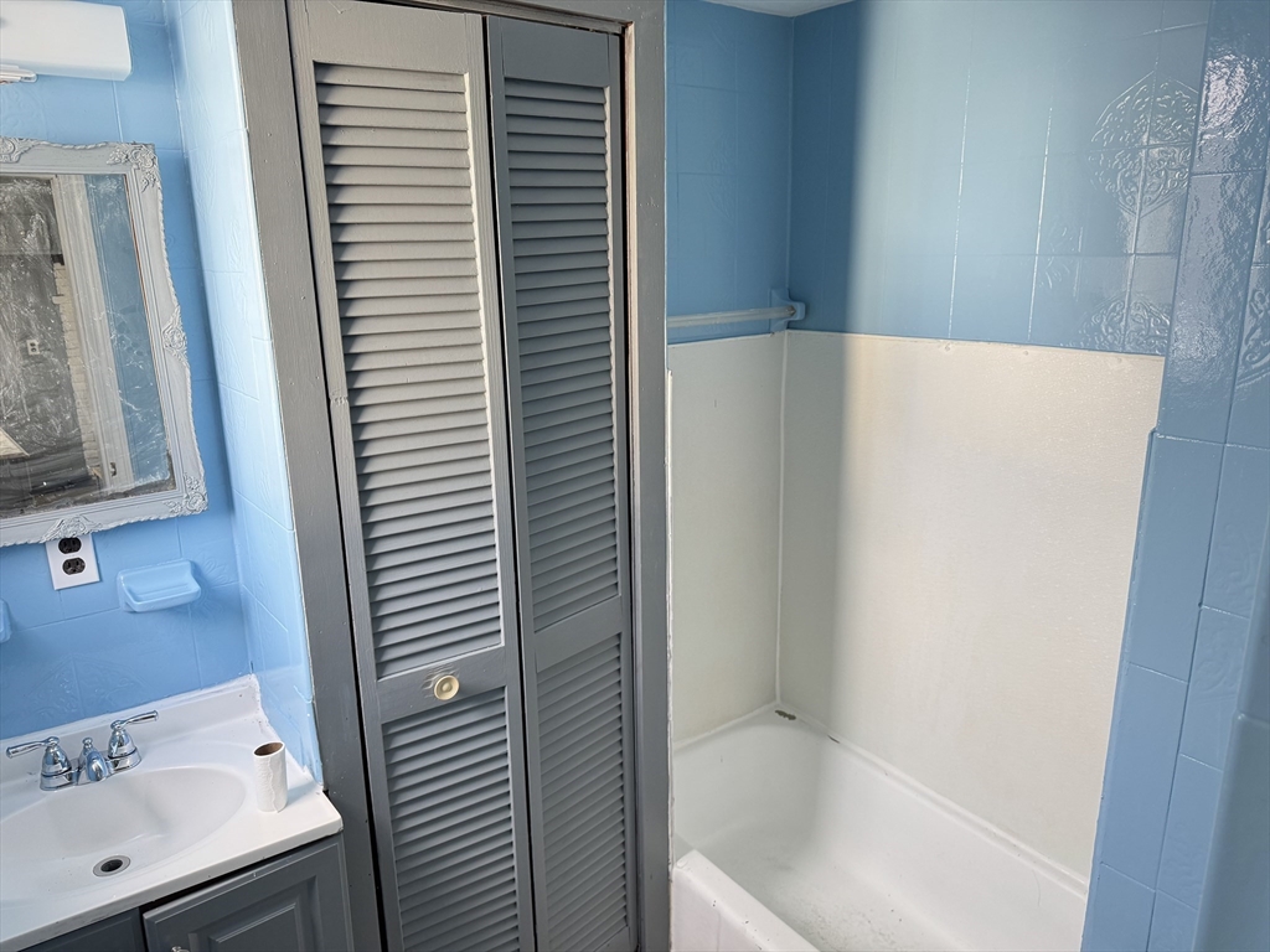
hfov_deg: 71.6
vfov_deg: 56.8
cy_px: 476
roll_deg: +1.1
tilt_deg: -16.1
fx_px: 881
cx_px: 635
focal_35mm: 24
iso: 200
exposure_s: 1/60
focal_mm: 6.76
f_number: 1.78
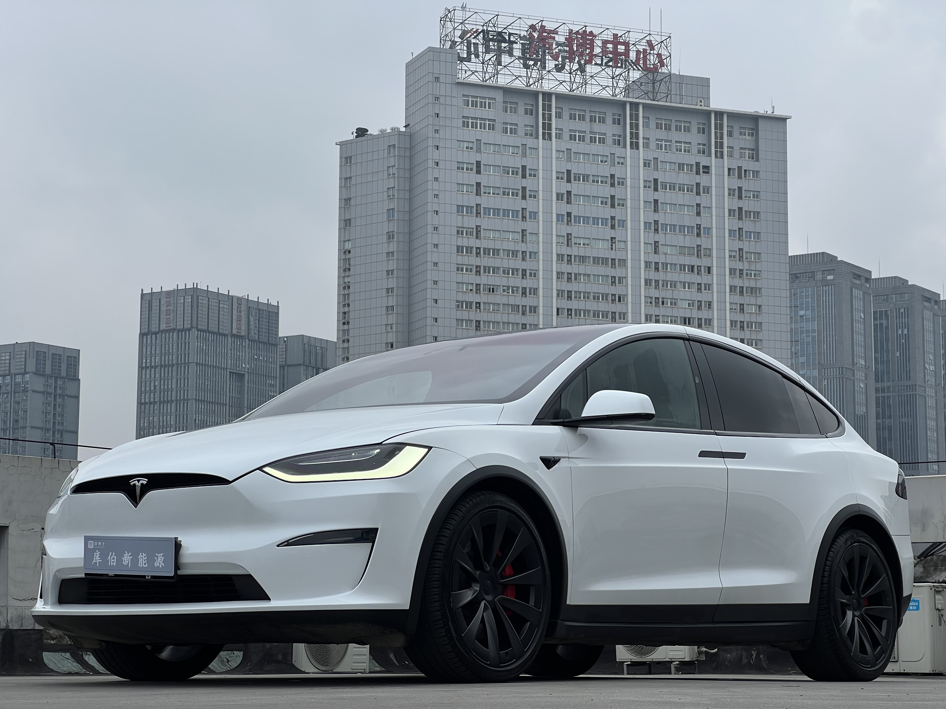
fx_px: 2104
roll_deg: -1.3
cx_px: 473
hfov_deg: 25.3
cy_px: 354
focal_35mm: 77
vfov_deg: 19.1
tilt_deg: +8.3
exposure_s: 1/304
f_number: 2.8
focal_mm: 9
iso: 32
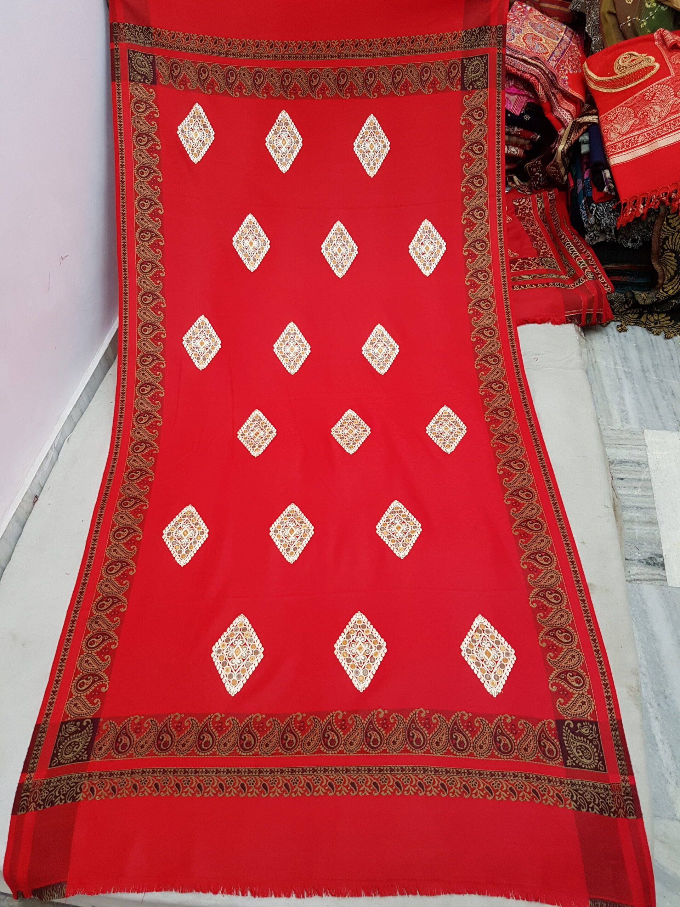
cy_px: 454
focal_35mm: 26
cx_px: 340
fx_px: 681
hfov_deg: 53.1
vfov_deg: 67.3
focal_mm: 4.2
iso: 160
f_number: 1.7
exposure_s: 1/33
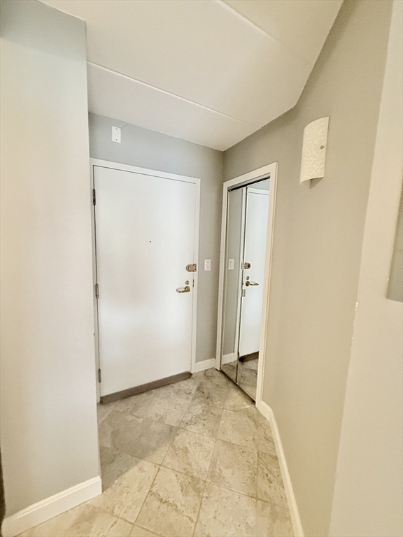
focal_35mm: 14
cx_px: 202
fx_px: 217
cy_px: 268
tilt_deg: -5.8
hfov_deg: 85.7
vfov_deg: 102.1
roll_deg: -2.6
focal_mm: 2.22
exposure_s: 1/60
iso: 500
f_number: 2.2
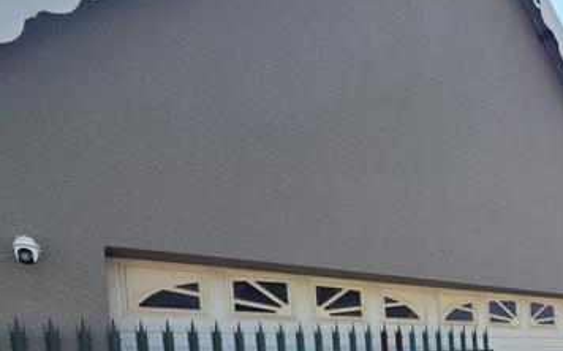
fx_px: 475
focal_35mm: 31
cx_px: 493
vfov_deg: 33.8
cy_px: 408
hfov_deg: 54.4
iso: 40
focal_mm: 2.2
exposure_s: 1/1073
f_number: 1.9
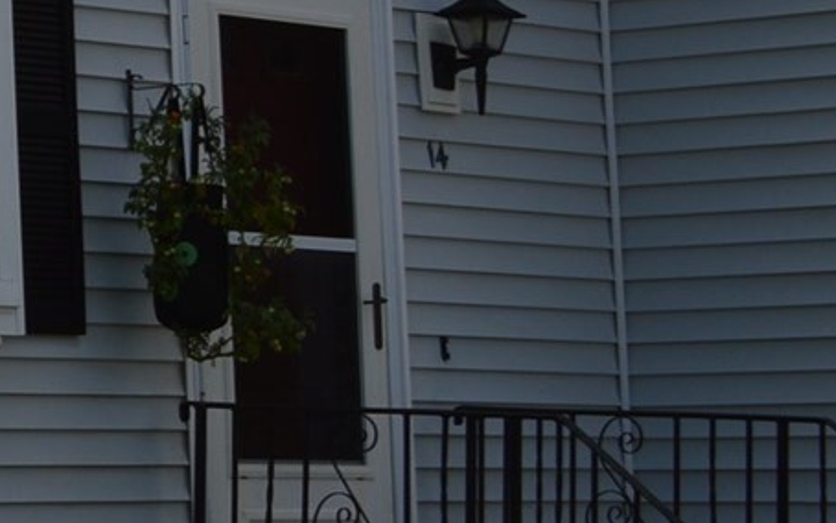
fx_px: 4079
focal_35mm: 179
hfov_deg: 10.5
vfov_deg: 7.2
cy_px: -206
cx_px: -993
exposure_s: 1/250
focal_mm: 26
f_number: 8
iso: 100
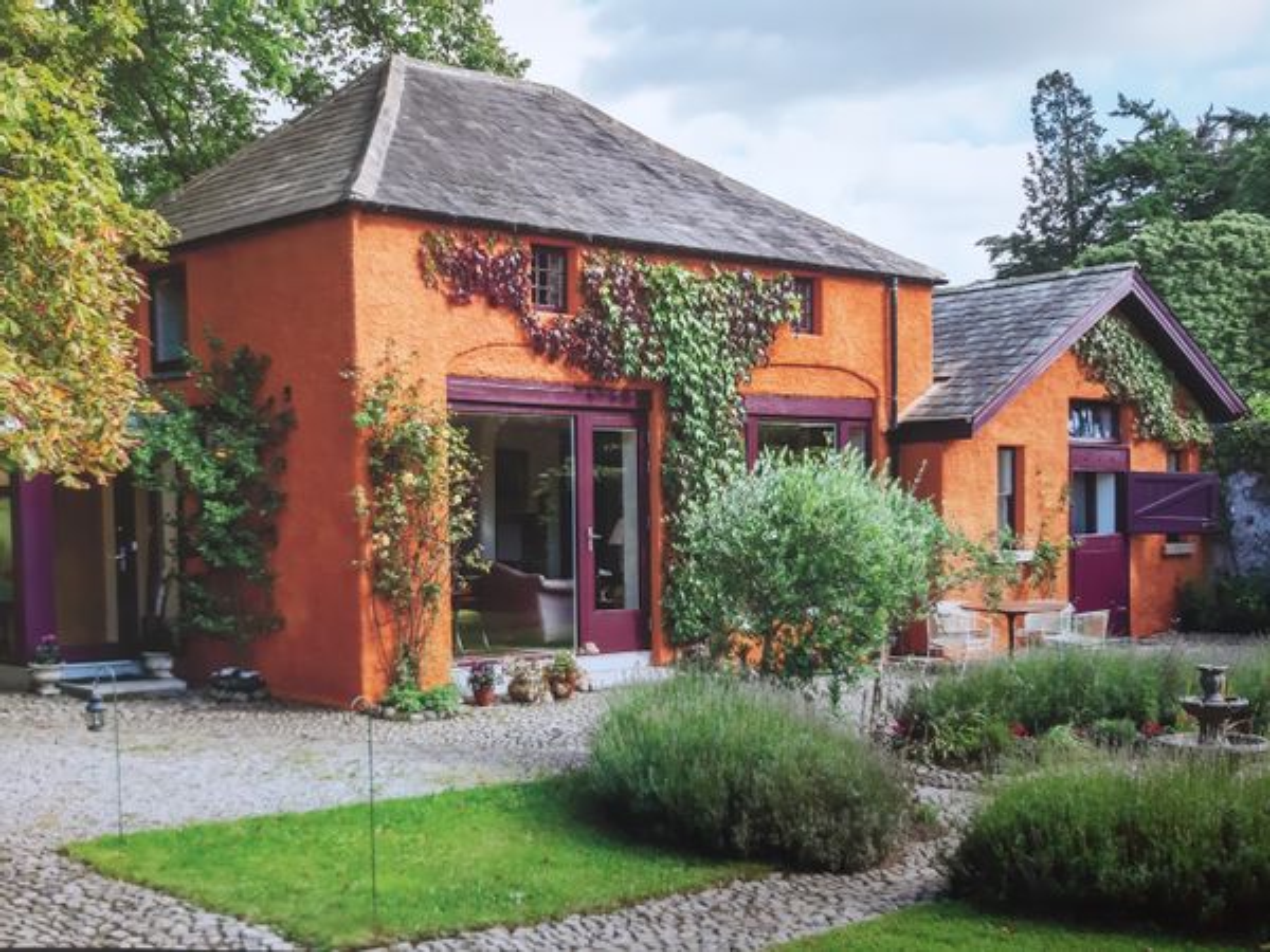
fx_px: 991
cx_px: 635
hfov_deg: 65.3
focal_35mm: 27
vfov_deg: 51.4
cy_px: 476
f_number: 1.7
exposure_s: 1/50
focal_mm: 3.93
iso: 125
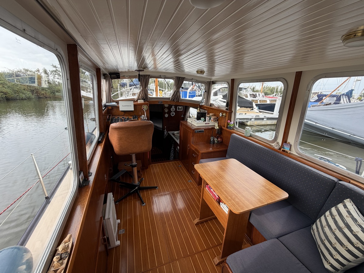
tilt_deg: -15.8
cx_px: 182
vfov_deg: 85.7
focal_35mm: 14
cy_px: 136
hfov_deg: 102.1
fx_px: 147
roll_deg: -1.3
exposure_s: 1/169
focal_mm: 2.22
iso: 40
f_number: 2.2
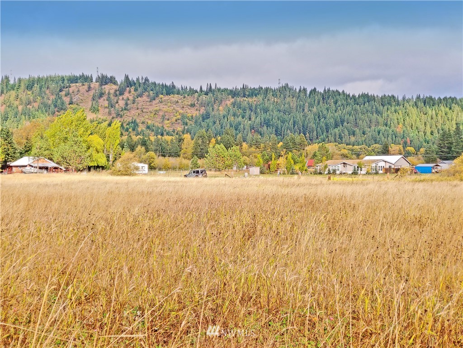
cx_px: 232
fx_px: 669
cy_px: 174
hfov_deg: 38.2
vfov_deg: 29.1
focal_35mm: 50
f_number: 2.4
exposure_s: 1/340
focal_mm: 5.88
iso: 50
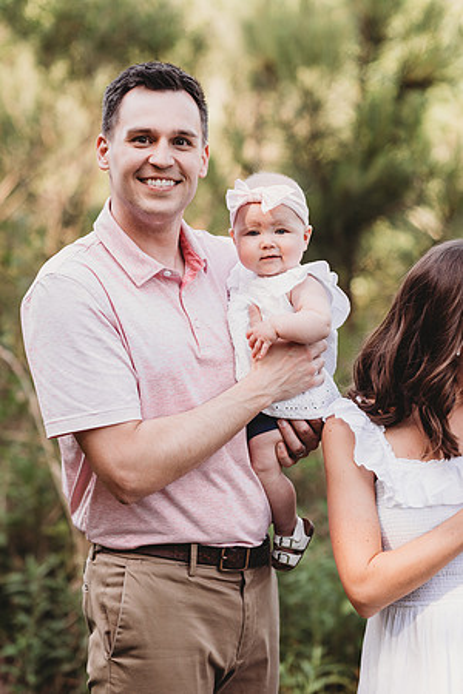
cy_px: 347
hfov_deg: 16.1
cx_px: 232
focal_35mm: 85
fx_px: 1640
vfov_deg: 23.9
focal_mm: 85
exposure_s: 1/250
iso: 100
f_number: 2.2
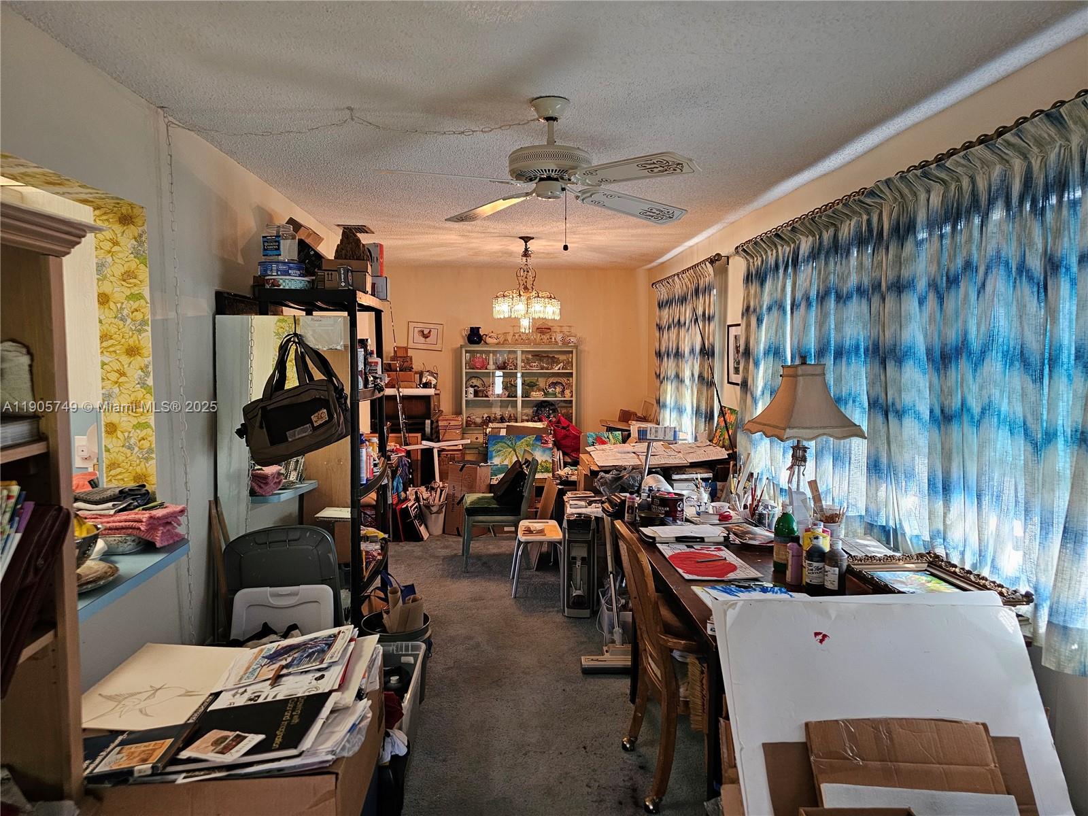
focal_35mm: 23
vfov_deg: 58.9
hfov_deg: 73.9
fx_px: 723
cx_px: 544
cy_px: 408
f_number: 1.7
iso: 320
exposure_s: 1/120
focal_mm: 6.3
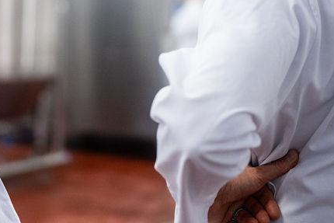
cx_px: 103
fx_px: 1104
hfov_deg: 17.1
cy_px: -9
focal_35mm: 119
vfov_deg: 11.4
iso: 800
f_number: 2
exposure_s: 1/400
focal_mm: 50
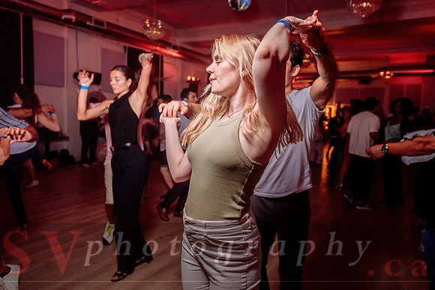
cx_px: 234
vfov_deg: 48.9
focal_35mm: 26
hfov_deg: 68.4
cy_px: 137
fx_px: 319
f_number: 2.8
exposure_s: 1/30
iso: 800
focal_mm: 24
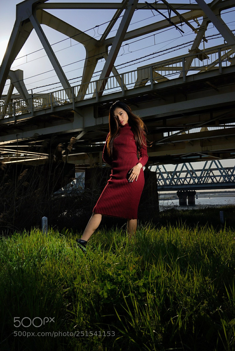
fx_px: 342
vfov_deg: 54.4
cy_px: 176
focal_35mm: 35
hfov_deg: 37.9
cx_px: 118
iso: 50
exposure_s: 1/160
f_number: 16
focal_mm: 35
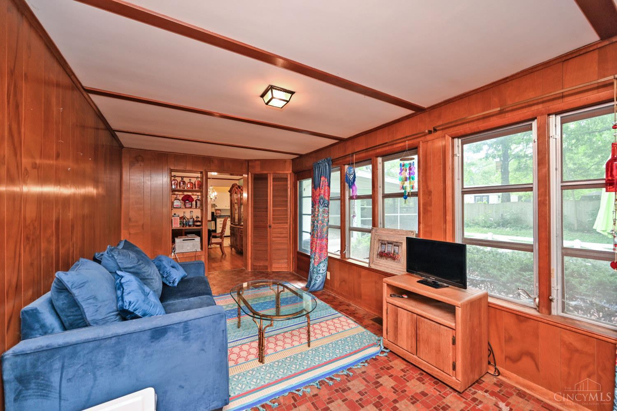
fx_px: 240
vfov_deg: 81.2
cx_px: 308
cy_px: 206
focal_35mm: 14
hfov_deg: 104.3
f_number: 4
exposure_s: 1/60
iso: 220
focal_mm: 14
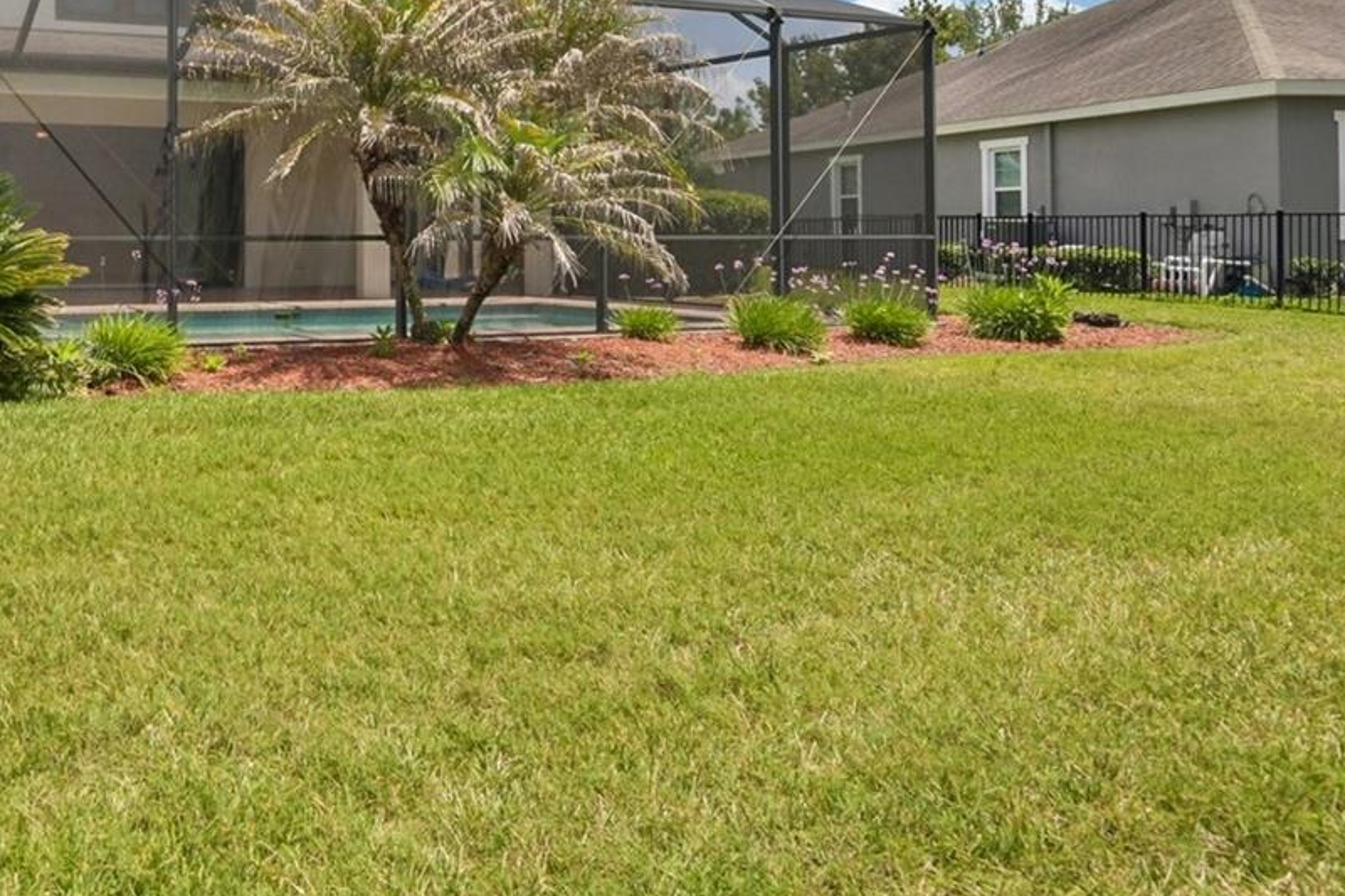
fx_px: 1195
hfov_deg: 52.7
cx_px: 175
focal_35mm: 32
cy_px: 182
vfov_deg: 39.5
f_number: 8
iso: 400
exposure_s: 1/1600
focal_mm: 16
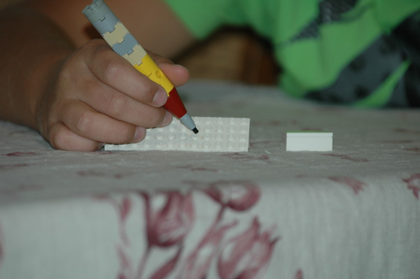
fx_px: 2360
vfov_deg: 6.8
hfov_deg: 10.2
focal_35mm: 202
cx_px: 210
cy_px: 140
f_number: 4.5
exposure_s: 1/60
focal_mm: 135
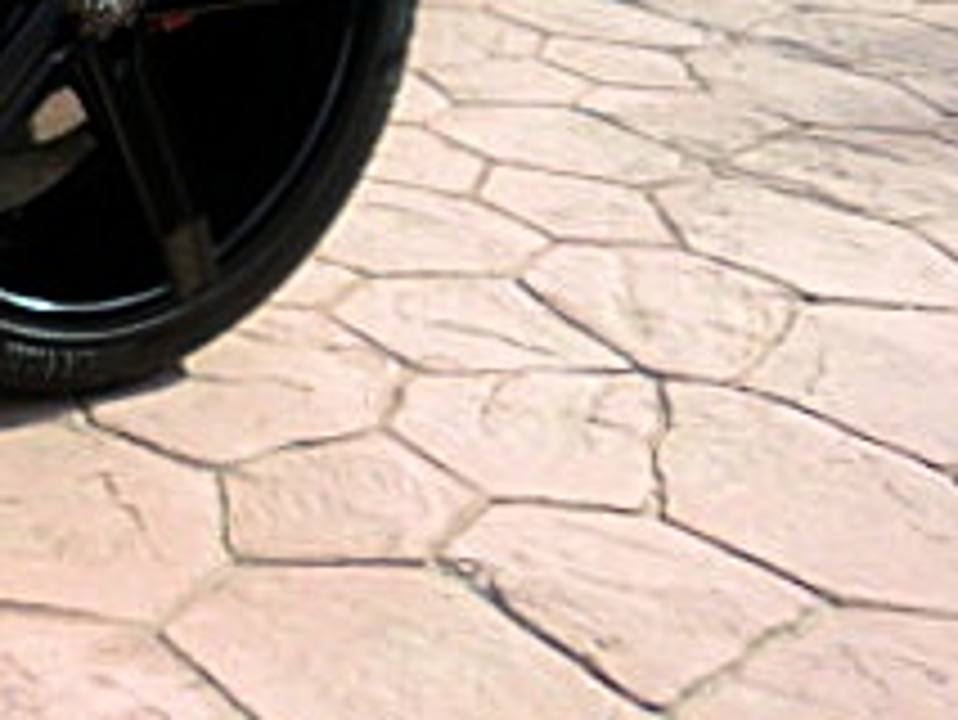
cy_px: -189
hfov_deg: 21.6
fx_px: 2160
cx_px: -405
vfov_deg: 17.8
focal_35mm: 78
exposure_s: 1/400
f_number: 2.6
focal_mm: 4.65
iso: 64
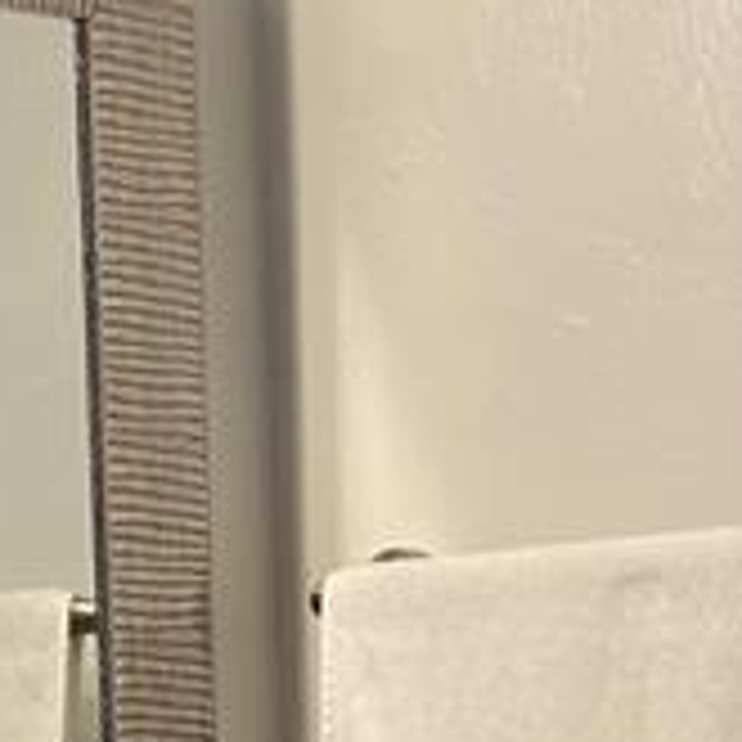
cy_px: 1637
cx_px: 166
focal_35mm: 167
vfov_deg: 9.5
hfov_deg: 10.4
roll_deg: +2.7
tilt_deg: -11.5
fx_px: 4050
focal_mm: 4.25
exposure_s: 1/120
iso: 80
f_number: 1.8
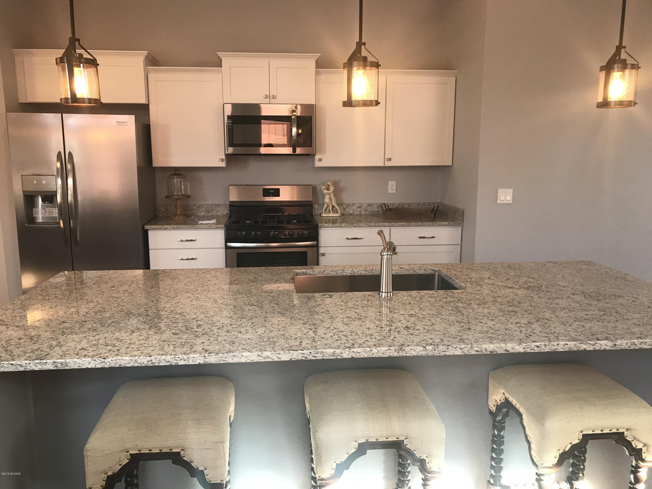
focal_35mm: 28
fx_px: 527
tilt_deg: -8.8
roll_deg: +0.3
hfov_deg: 63.4
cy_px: 244
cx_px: 326
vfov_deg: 49.7
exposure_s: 1/40
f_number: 1.8
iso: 25
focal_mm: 3.99
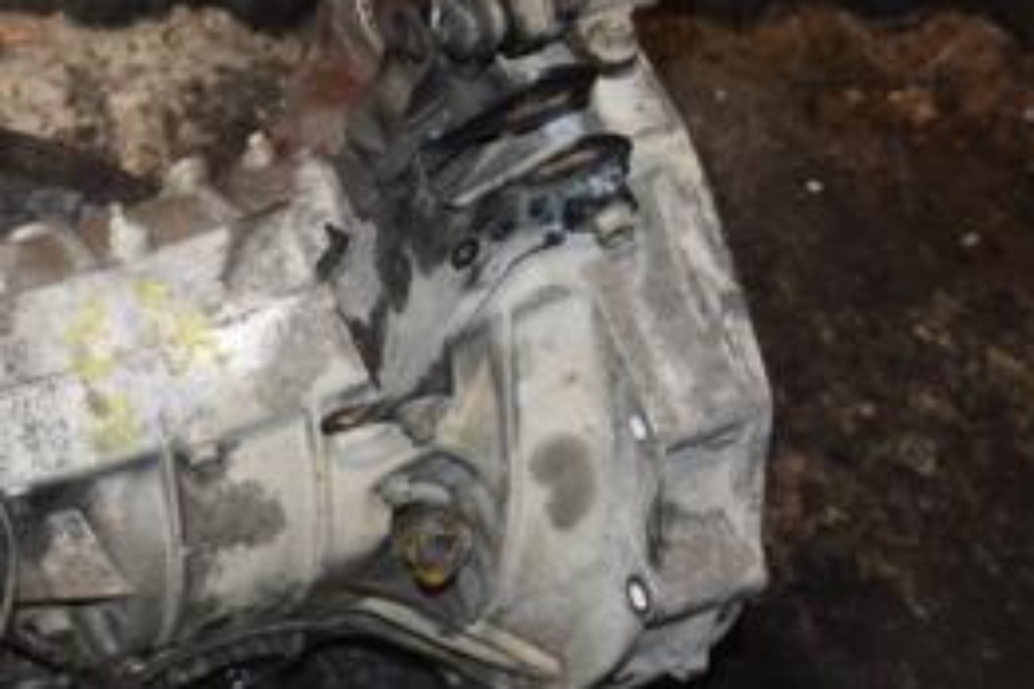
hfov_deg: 25.3
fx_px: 2183
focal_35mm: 76
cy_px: 313
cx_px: -16
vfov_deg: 17.9
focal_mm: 22
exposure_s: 1/60
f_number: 5
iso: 800
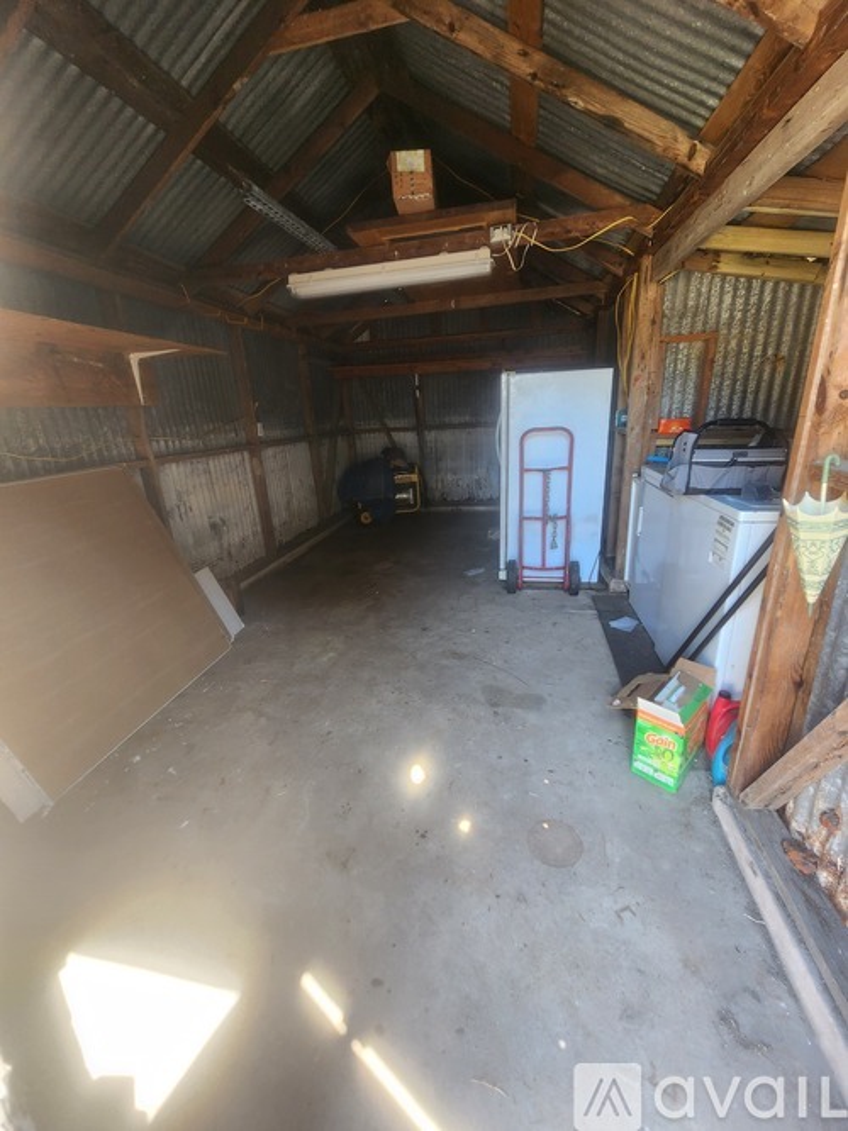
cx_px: 424
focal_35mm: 13
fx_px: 425
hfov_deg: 89.9
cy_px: 566
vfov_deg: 106.2
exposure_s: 1/60
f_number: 2.2
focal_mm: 2.2
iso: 200
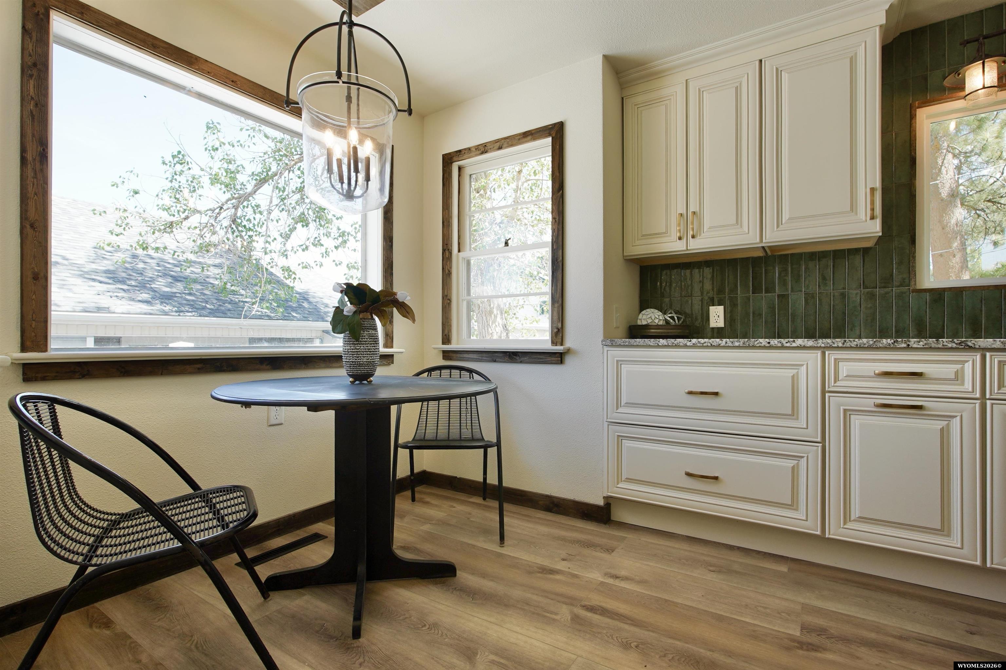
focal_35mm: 16
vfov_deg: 73.7
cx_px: 503
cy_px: 335
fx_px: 447
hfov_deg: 96.7
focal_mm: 11
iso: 100
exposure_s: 1/80
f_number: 4.5
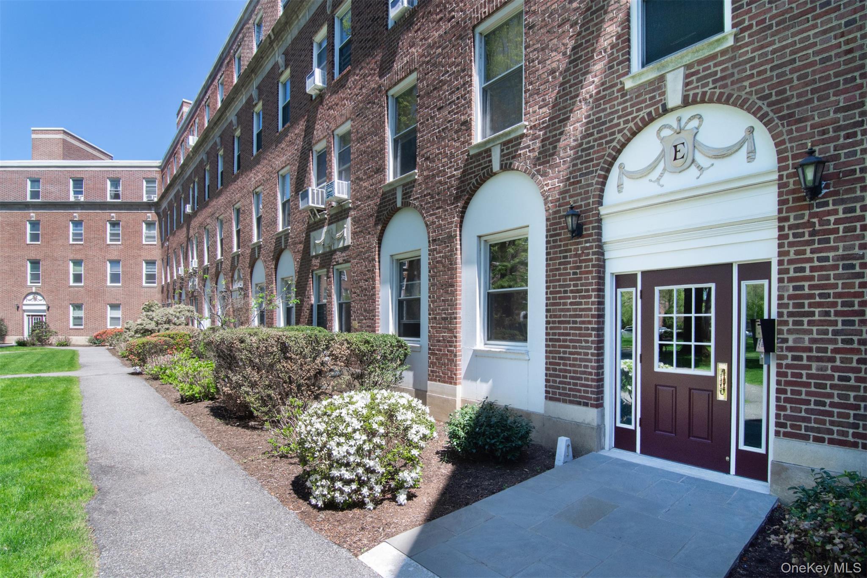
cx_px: 434
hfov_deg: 95.0
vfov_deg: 72.0
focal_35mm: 16
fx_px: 397
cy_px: 289
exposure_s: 1/160
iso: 640
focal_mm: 11
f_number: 14
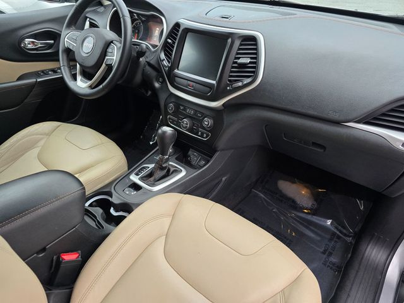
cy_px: 152
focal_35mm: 23
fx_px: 268
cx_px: 202
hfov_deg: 73.9
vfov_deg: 58.9
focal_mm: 6.3
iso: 200
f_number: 1.7
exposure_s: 1/180
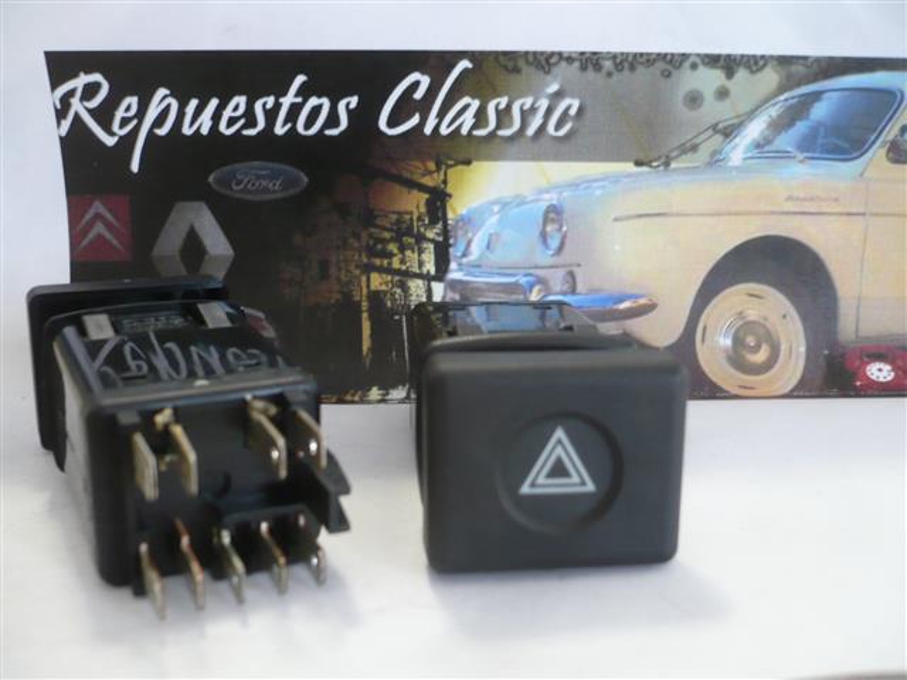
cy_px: 340
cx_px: 454
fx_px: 917
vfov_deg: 40.7
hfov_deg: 52.6
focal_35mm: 35
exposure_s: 1/10
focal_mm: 5.8
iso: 200
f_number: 2.8
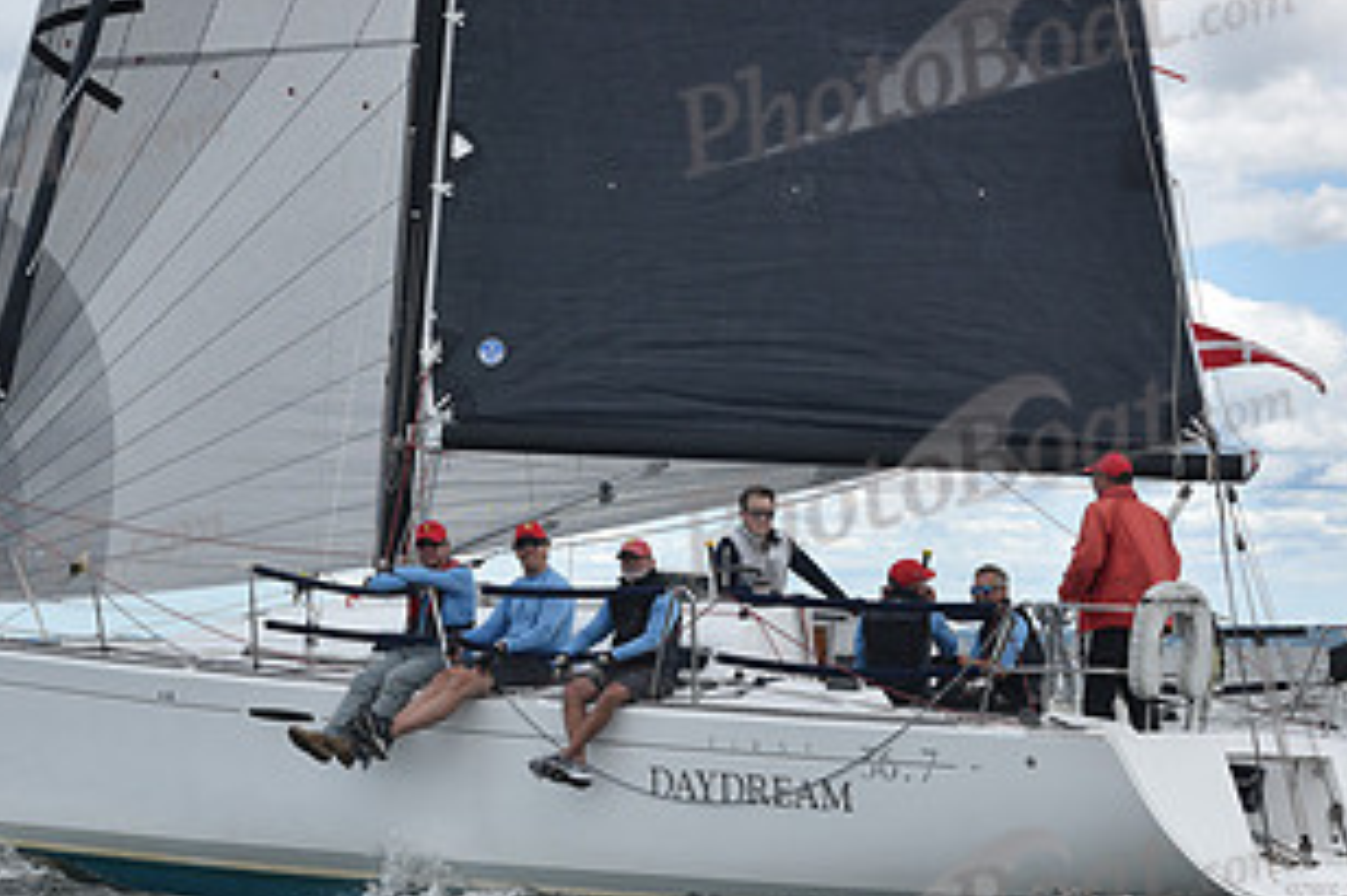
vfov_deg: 10.3
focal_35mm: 132
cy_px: 754
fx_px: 4936
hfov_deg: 15.5
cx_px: 455
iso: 250
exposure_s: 1/800
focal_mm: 70
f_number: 8
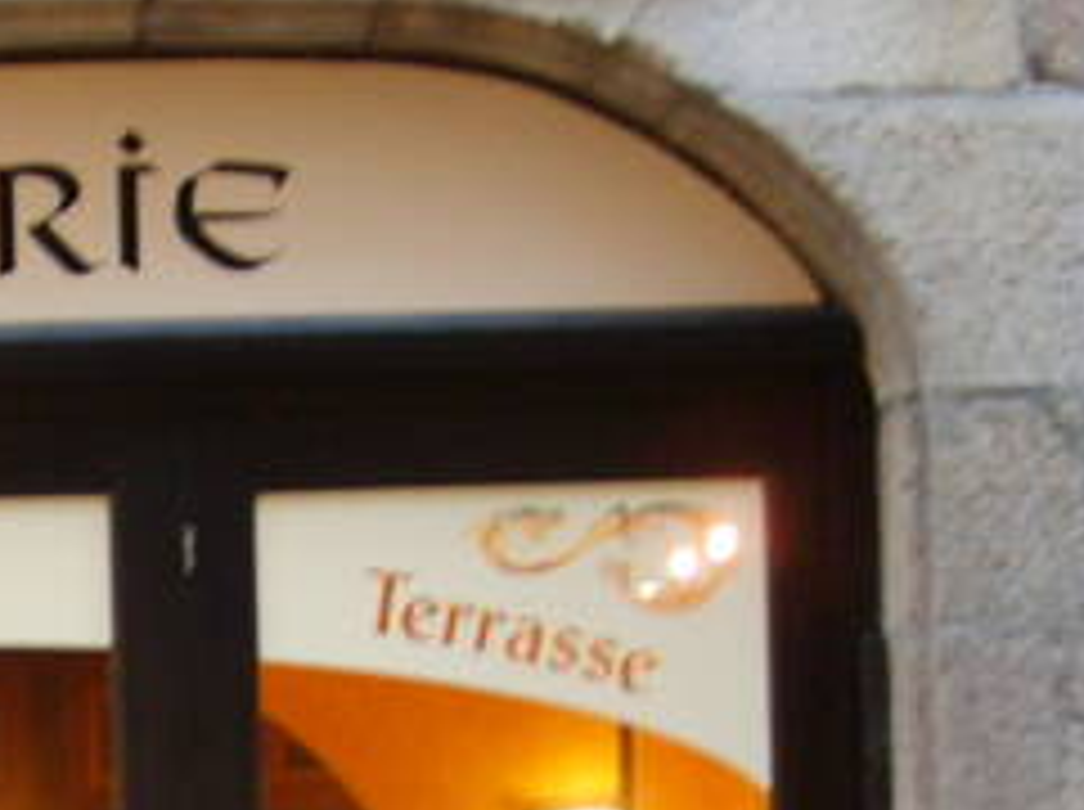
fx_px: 4471
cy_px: 1053
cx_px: -198
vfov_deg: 10.1
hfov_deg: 13.5
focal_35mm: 143
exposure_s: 1/6
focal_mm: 7.2
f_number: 3
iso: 139
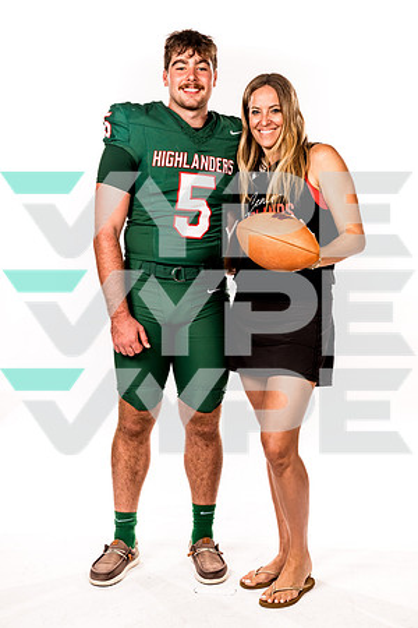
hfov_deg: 24.6
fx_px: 958
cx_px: 209
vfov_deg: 36.2
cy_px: 314
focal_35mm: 55
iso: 800
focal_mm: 55
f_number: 8
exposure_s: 1/400
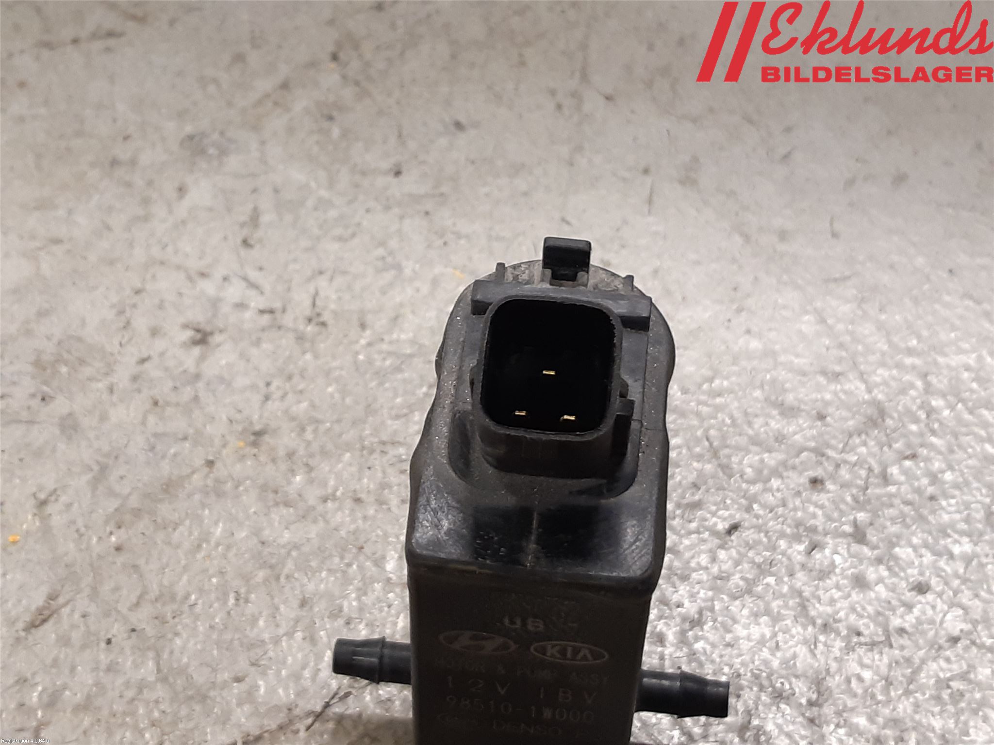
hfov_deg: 67.3
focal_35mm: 26
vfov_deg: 53.1
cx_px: 497
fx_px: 747
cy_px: 372
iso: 125
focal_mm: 3.93
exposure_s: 1/50
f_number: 1.7
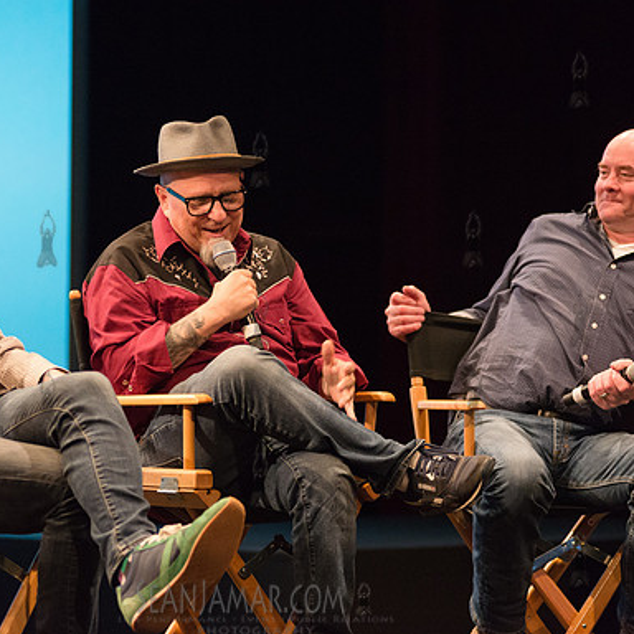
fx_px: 3191
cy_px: 318
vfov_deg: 11.3
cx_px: 259
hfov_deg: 11.3
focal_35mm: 154
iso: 4000
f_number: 3.2
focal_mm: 120
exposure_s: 1/200
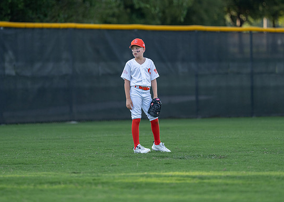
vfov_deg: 4.9
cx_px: 132
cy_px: 78
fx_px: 2354
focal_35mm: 292
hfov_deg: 6.9
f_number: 2.8
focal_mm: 200
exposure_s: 1/1600
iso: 320
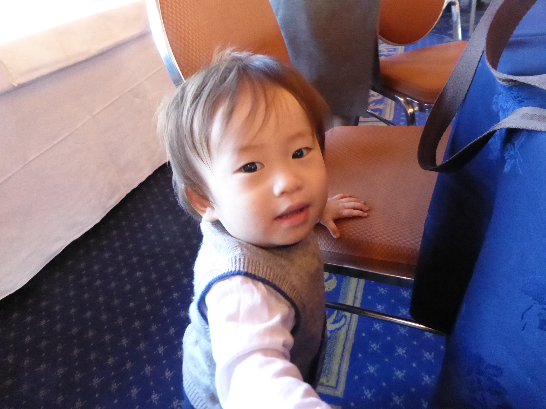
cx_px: 273
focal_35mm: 25
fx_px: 394
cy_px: 204
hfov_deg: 69.4
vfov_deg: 54.9
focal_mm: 4.3
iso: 1600
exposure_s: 1/40
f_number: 3.3
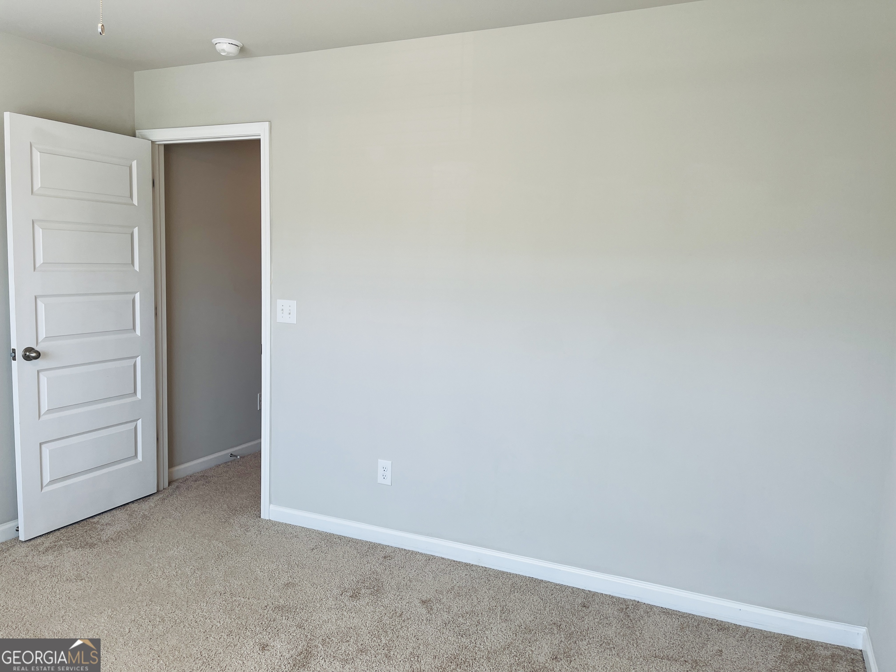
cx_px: 448
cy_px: 336
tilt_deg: -6.0
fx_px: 673
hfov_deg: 67.3
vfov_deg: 53.1
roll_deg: -1.2
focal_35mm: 26
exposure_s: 1/123
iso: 32
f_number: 1.6
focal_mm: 5.1
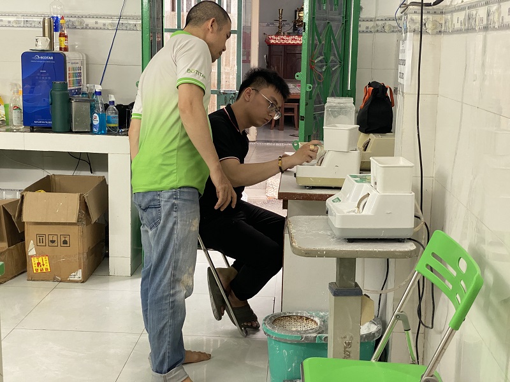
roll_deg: -2.7
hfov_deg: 36.8
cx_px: 255
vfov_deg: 28.0
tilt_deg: -10.9
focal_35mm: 52
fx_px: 766
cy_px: 191
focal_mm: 6
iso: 160
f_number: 2
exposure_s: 1/50
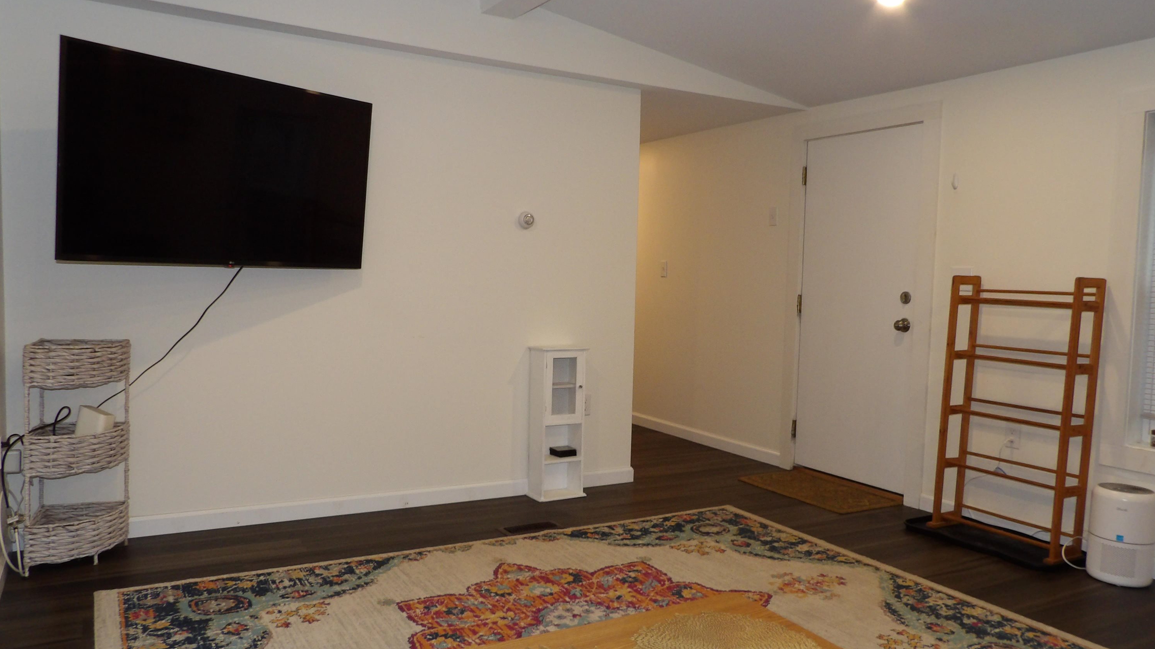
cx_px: 583
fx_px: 827
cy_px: 352
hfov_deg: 69.9
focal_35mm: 27
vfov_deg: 42.8
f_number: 3.2
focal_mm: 4.3
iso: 200
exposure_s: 1/33
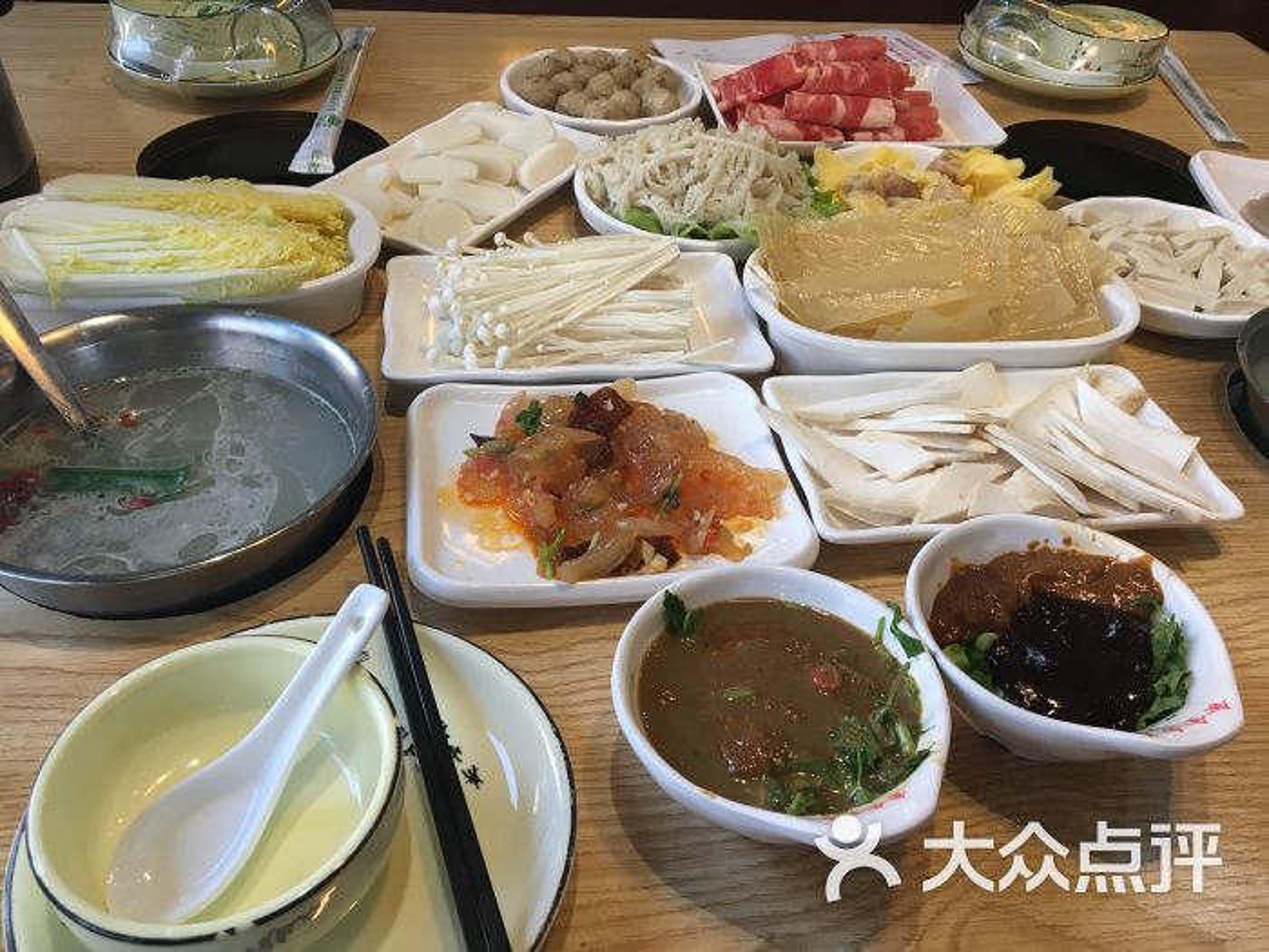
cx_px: 634
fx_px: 1063
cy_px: 476
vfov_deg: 48.2
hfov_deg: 61.7
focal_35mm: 29
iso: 50
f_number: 2.2
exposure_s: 1/33
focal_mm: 4.15
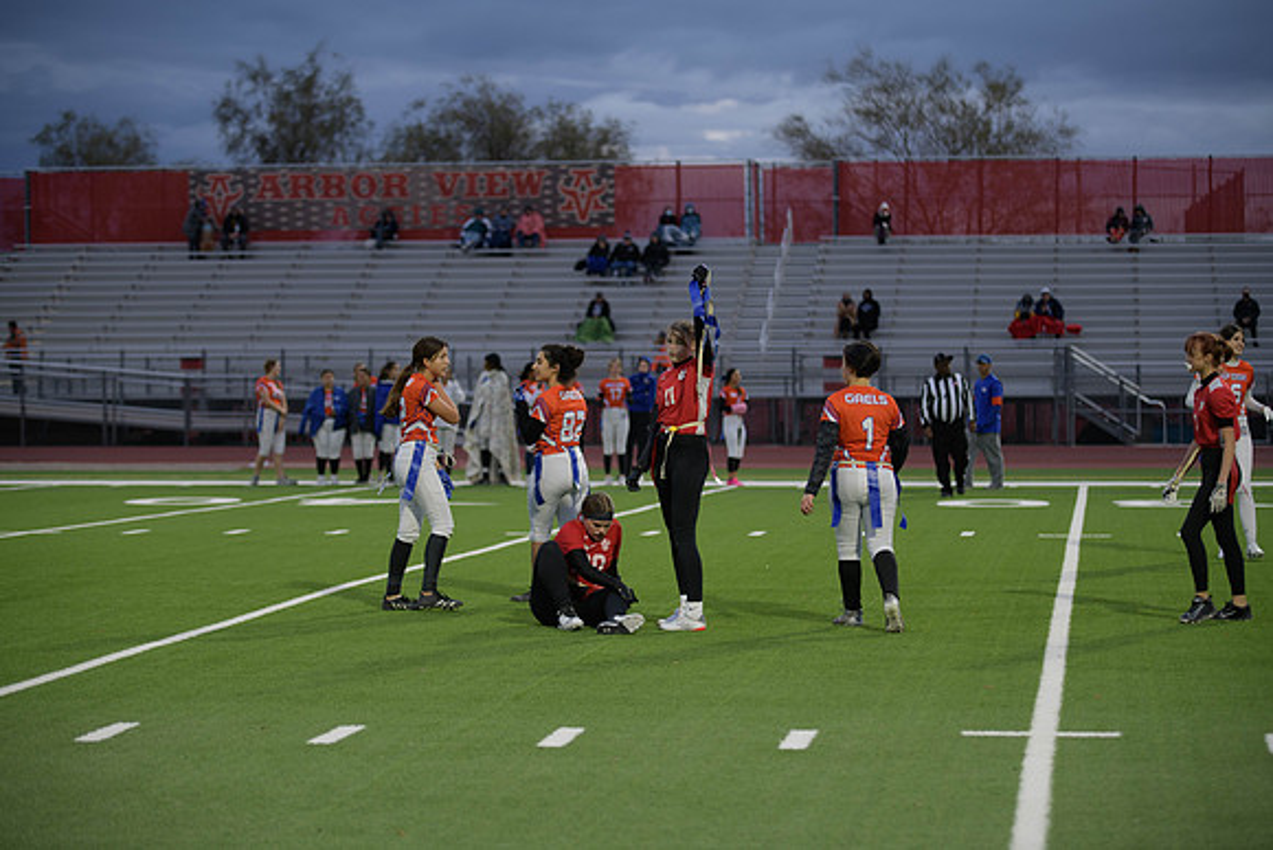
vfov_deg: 14.0
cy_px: 425
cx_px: 636
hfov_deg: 20.8
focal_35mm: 98
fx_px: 3466
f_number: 2.8
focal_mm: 98
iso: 360
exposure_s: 1/200
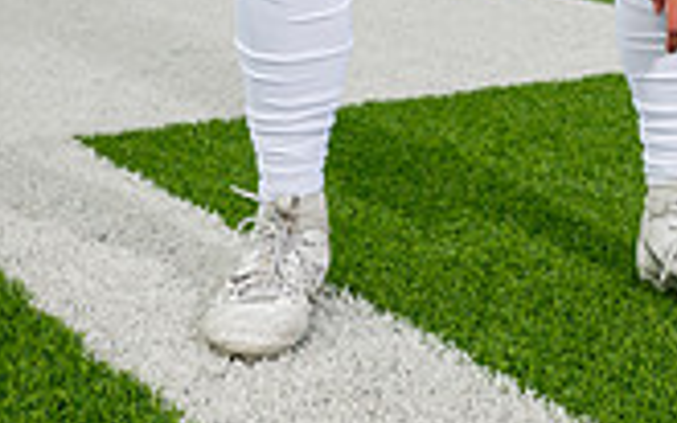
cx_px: 542
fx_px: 2047
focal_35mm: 111
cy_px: -485
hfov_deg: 18.6
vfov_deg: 10.6
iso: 125
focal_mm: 40
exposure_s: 1/320
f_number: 7.1
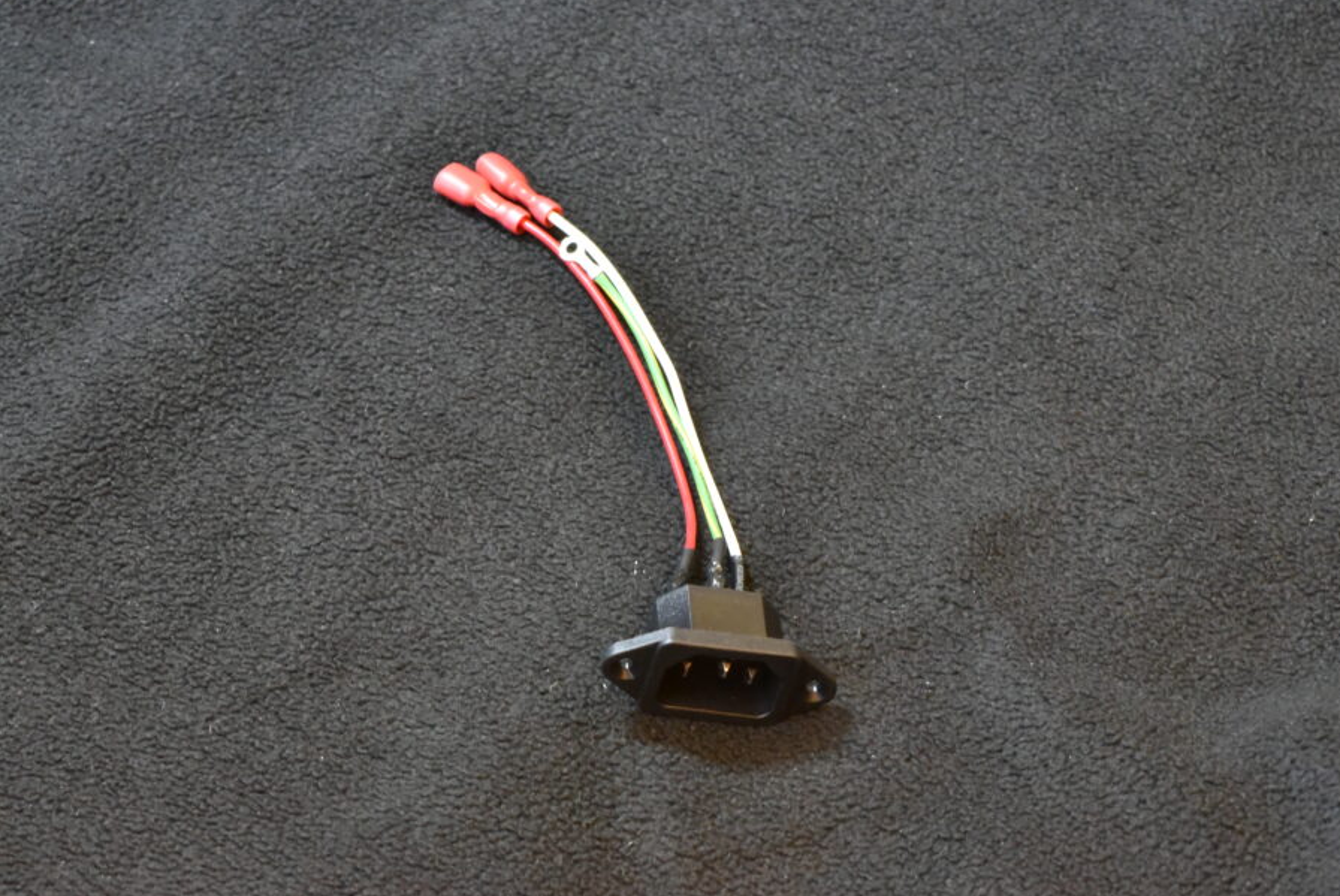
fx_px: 4470
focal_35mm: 120
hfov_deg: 17.0
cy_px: 396
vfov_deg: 11.4
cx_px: 645
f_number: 18
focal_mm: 105
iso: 12800
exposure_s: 1/30
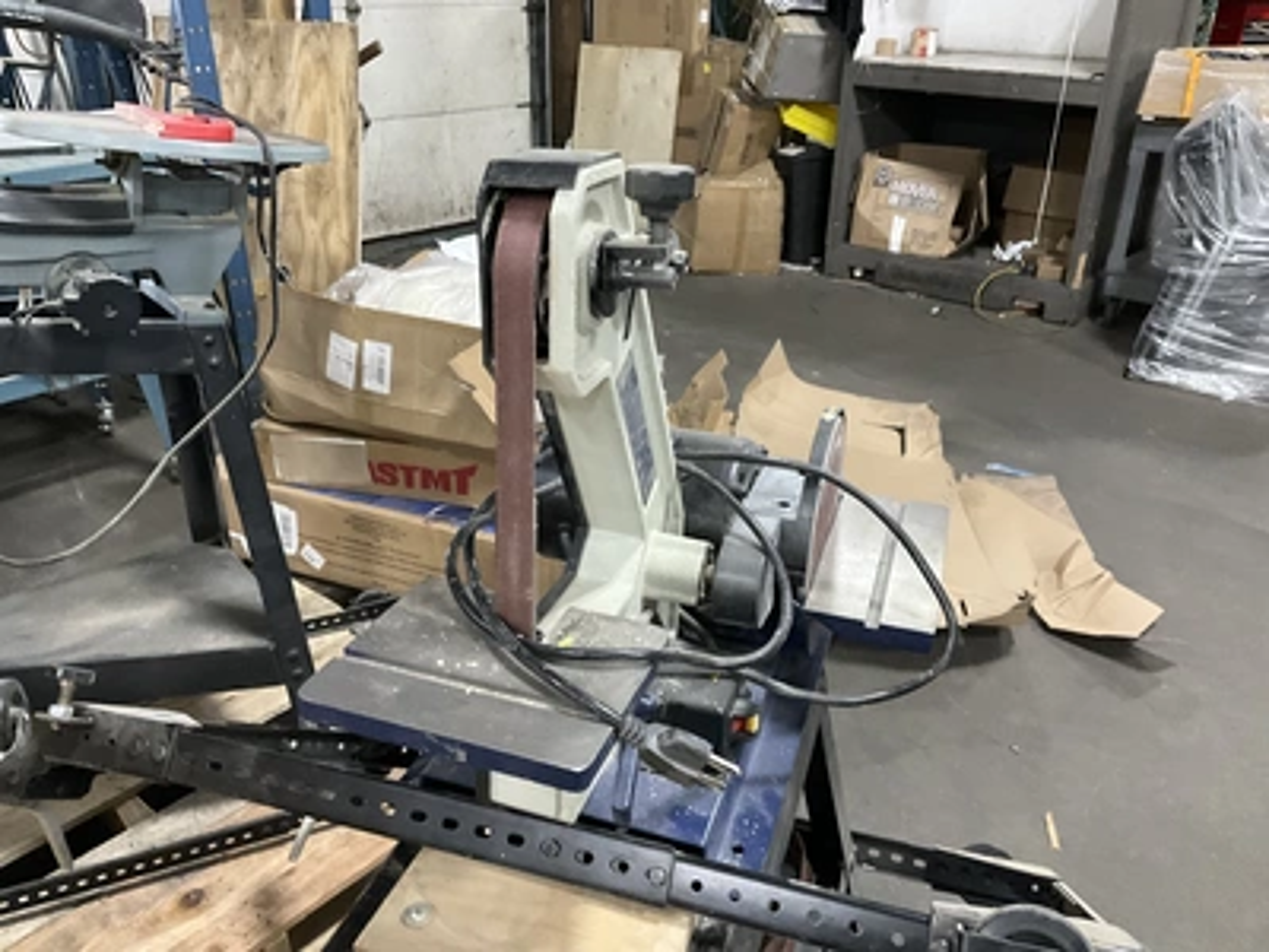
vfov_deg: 48.2
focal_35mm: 29
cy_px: 476
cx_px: 634
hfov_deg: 61.7
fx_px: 1063
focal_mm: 3
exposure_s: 1/40
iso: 320
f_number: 1.8
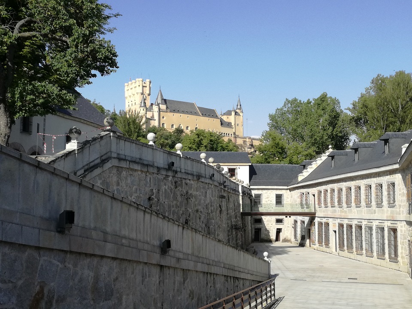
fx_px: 524
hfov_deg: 42.9
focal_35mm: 44
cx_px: 206
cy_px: 154
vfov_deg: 32.9
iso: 50
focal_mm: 3.79
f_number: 2
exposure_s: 1/1020
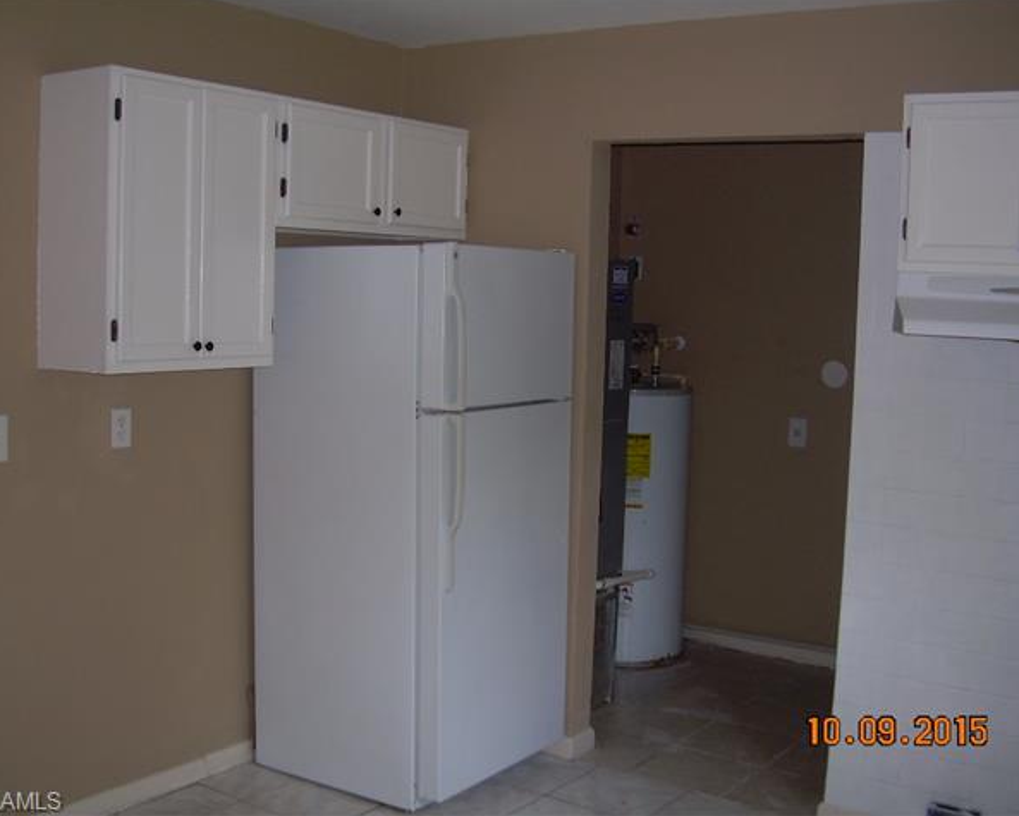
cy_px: 405
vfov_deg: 37.4
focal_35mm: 40
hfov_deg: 45.8
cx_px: 485
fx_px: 1207
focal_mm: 6.3
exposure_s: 1/60
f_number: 2.8
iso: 50
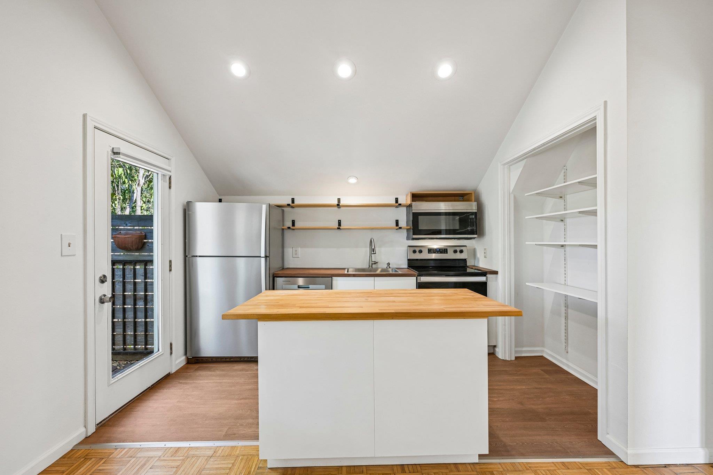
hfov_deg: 100.4
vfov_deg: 77.3
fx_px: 297
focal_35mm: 15
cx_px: 356
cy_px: 238
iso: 200
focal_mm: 15
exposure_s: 1/15
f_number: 6.7
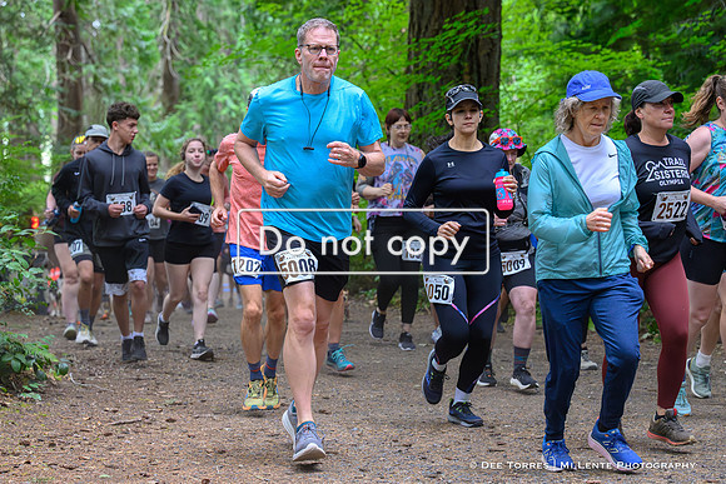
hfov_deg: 24.1
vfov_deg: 16.3
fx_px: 1695
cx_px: 294
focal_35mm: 84
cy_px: 243
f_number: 4
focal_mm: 70
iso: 10000
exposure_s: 1/640
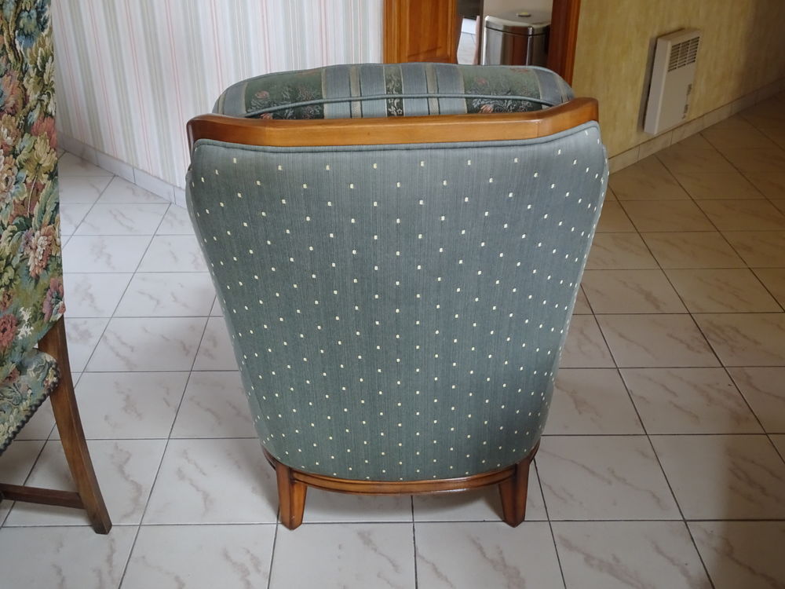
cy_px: 294
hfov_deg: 51.4
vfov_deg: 39.7
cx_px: 392
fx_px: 816
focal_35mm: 36
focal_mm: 6.17
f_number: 4
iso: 800
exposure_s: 1/20
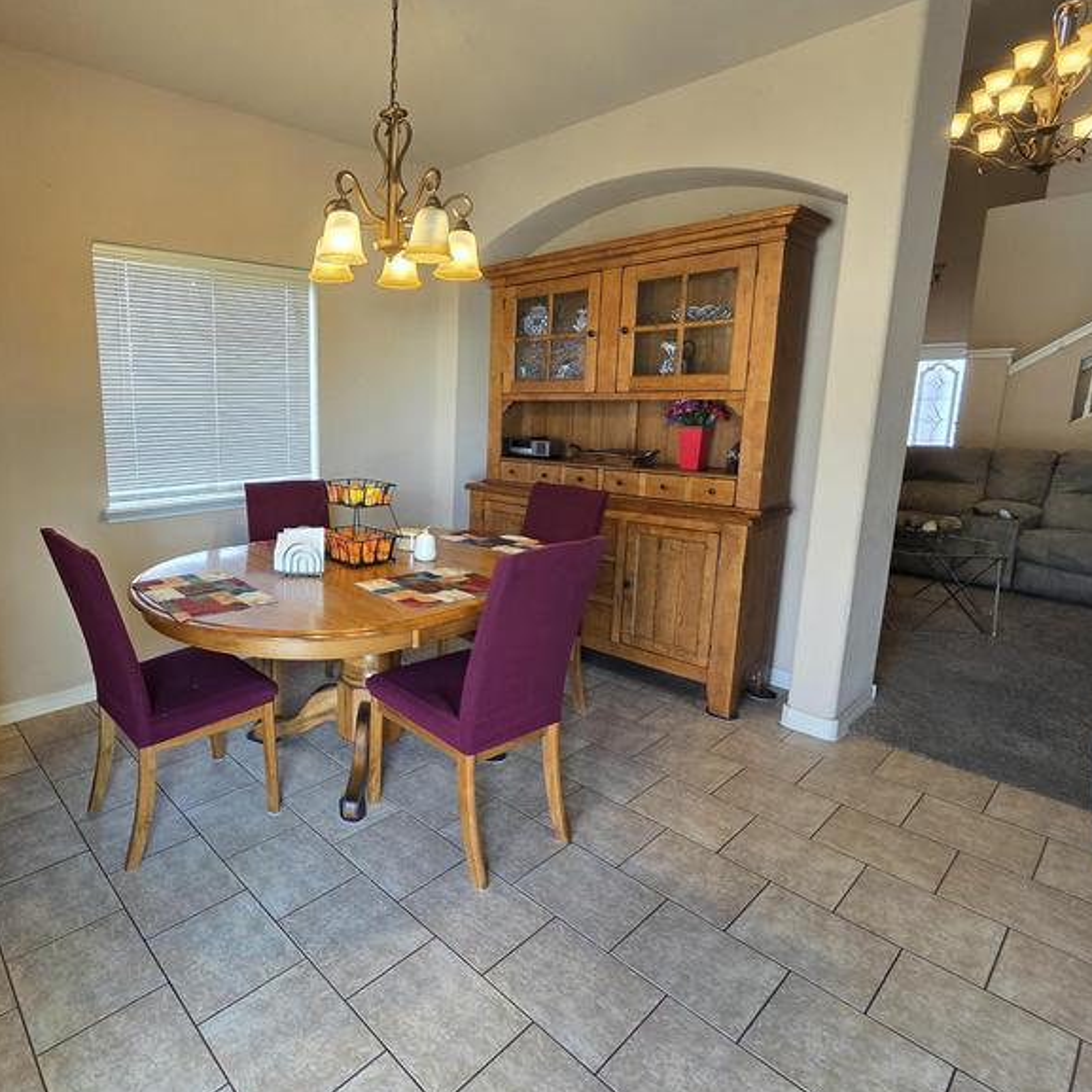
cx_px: 343
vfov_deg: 83.9
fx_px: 607
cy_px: 509
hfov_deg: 80.5
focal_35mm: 17
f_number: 2.2
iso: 160
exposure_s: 1/60
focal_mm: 2.2
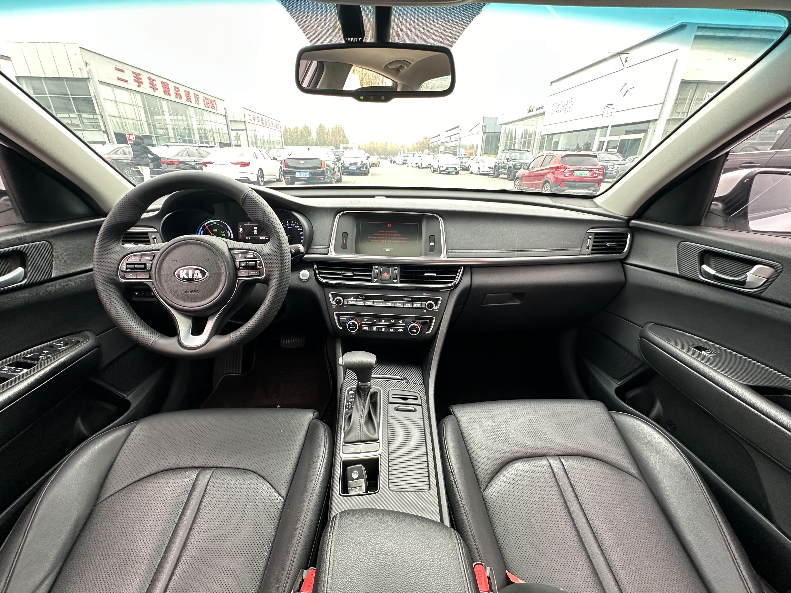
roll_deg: -1.0
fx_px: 320
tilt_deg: -22.8
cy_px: 296
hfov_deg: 102.1
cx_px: 396
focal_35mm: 14
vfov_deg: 85.7
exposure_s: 1/60
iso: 320
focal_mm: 2.22
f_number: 2.2
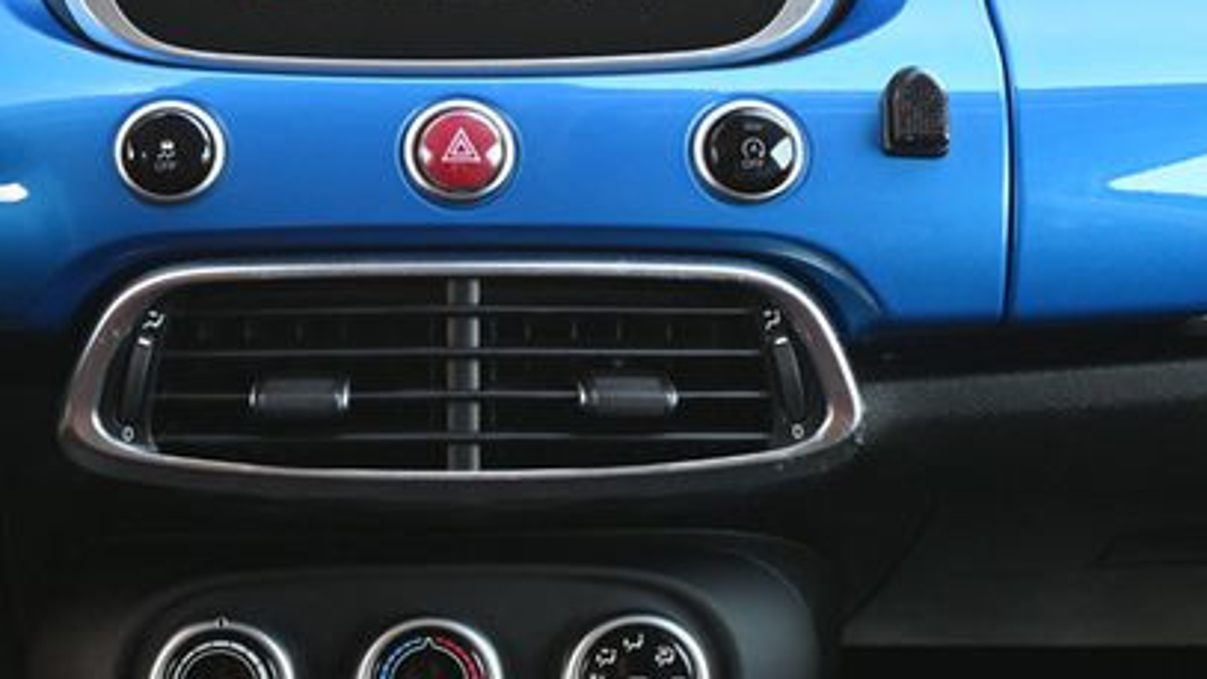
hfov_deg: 28.4
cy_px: 219
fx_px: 2369
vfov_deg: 16.3
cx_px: 427
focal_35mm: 74
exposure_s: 1/125
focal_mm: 30
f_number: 4.8
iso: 1000
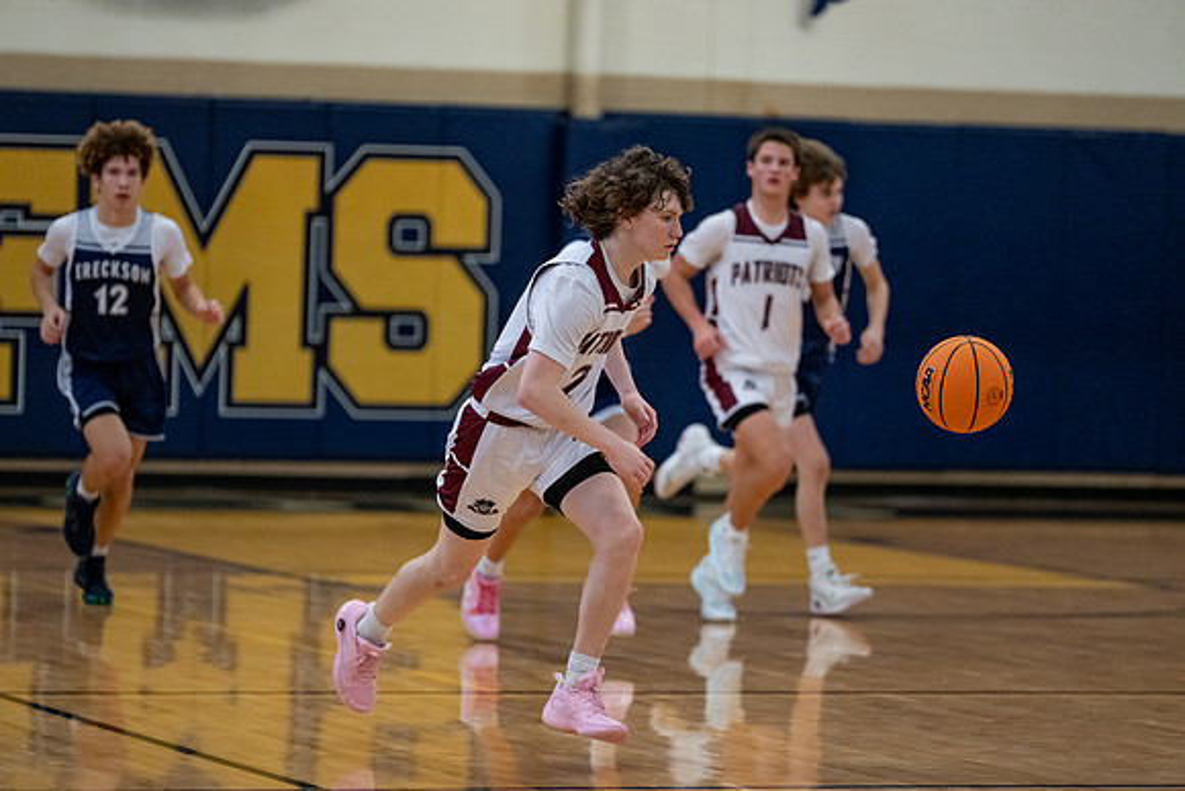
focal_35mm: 191
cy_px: 396
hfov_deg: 10.8
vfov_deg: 7.2
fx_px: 6288
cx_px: 592
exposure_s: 1/1000
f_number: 2.8
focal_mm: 191
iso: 5000
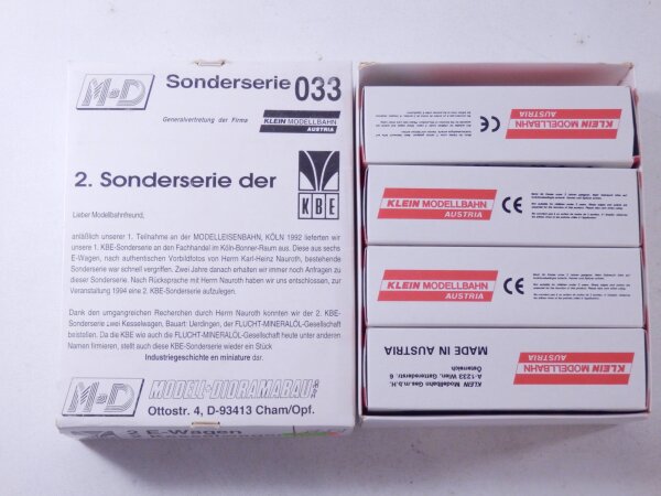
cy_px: 248
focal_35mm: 66
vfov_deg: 22.3
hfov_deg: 29.4
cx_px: 330
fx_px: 1260
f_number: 4.4
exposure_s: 1/160
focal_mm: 11.9
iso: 500
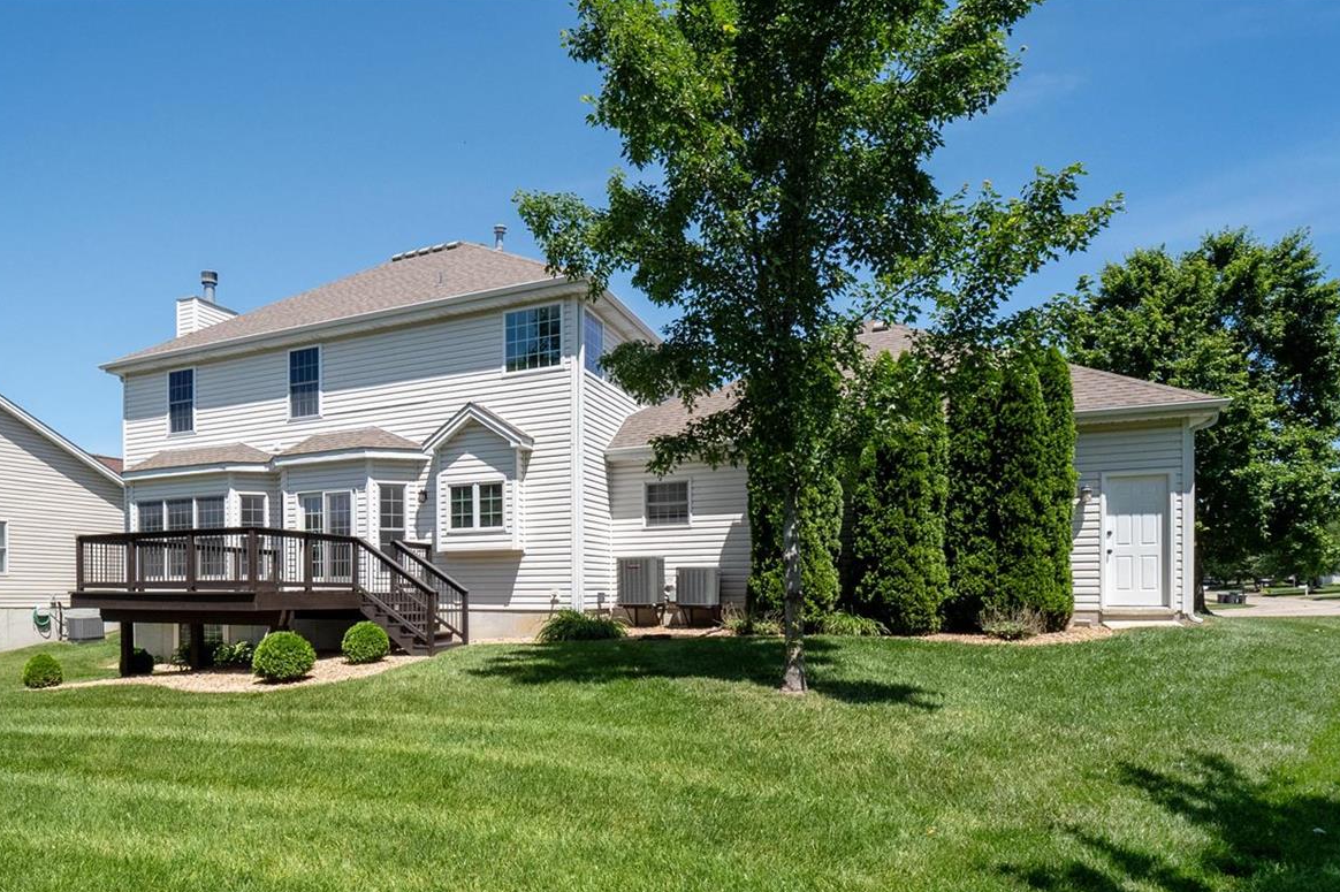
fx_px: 819
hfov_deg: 76.9
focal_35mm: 22
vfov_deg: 55.8
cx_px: 485
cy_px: 607
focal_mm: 8
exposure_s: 1/640
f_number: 8
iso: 400
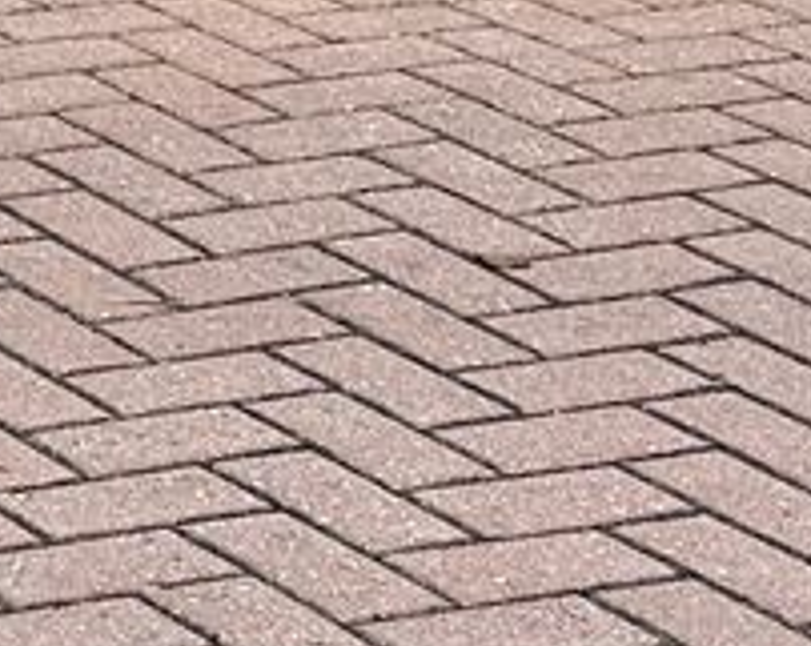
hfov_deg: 9.5
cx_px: -964
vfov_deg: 8.3
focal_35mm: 186
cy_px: 88
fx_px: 4458
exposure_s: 1/8197
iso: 80
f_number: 1.78
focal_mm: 6.86
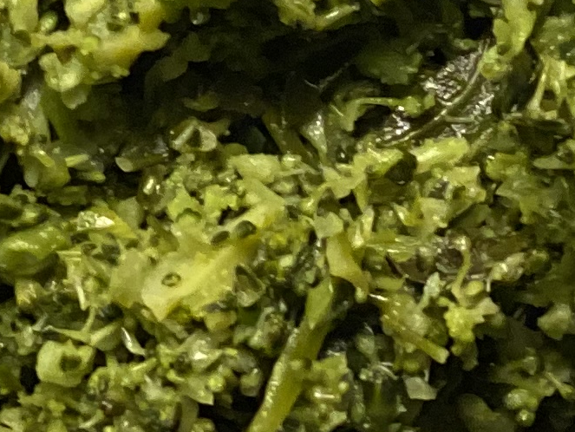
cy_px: -560
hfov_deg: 6.3
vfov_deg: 4.6
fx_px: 5252
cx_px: 410
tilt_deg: -67.0
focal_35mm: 316
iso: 125
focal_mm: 6
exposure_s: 1/50
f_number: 2
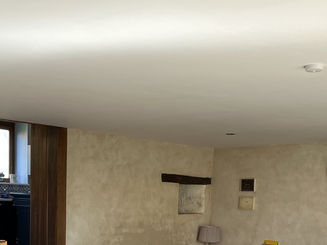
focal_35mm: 57
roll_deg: -1.5
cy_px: 253
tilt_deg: -5.5
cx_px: 152
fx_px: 538
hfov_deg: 33.8
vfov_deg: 24.3
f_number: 1.6
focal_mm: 5.1
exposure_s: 1/121
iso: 64
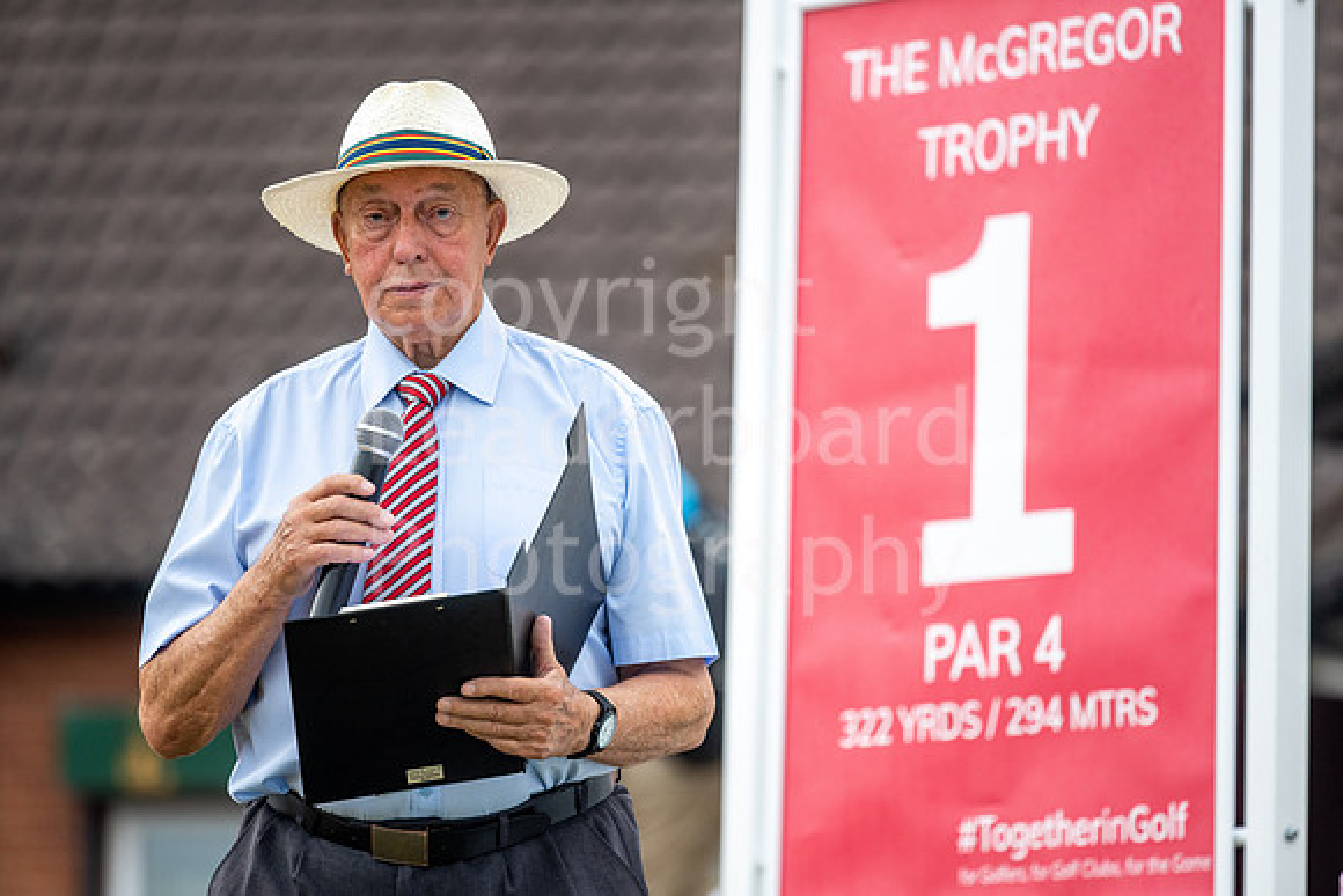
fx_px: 11194
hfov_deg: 6.9
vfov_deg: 4.6
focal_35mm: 300
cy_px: 448
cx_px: 672
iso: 500
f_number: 4
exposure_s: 1/640
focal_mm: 300
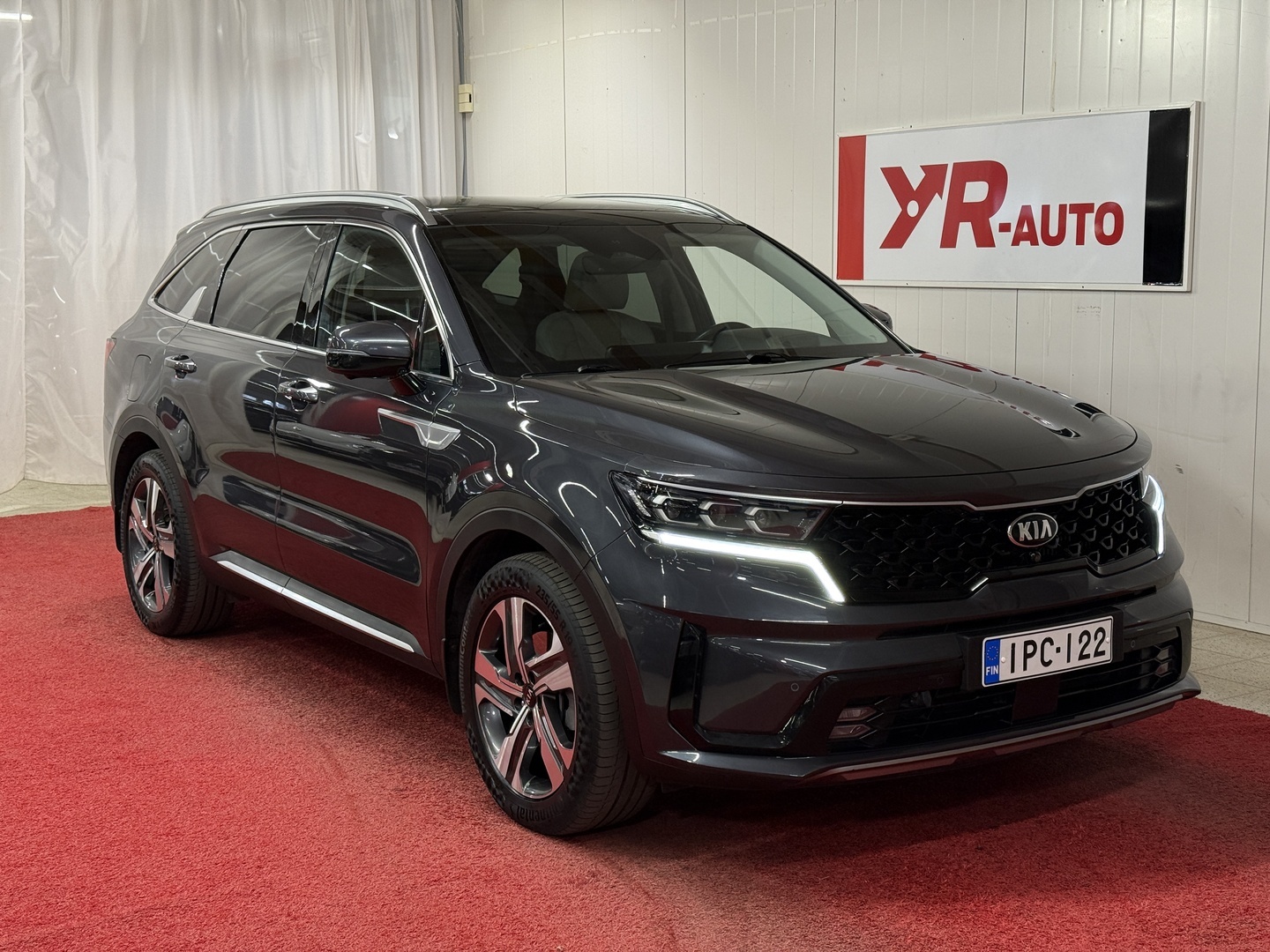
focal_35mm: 48
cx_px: 635
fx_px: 1761
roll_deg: +0.4
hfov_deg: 39.7
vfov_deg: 30.3
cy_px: 476
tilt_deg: -7.0
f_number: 1.78
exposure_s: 1/109
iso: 100
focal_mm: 6.76
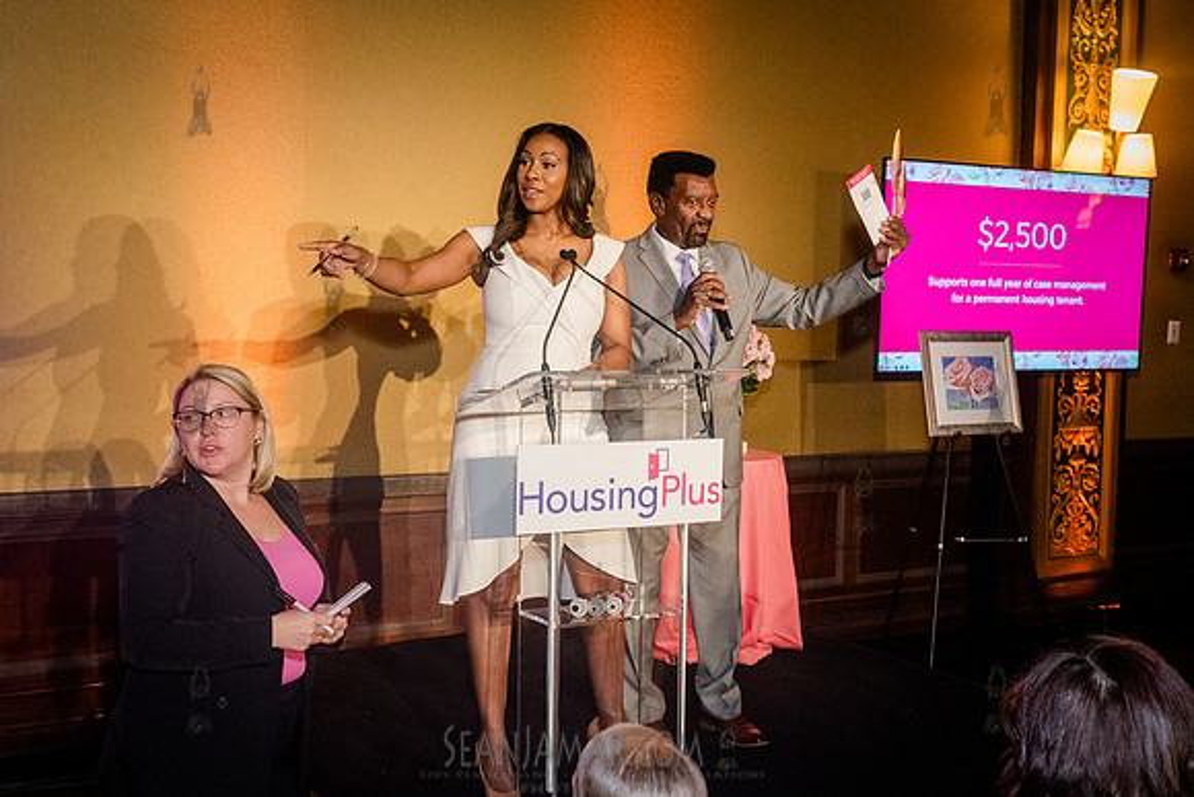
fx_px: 1414
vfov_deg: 31.5
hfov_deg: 45.8
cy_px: 412
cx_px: 622
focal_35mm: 43
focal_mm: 35
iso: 6400
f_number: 4.5
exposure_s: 1/200
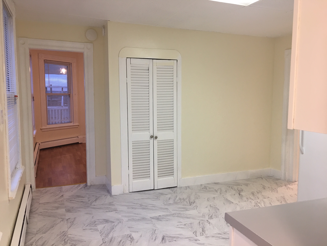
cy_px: 123
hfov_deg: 61.7
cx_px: 164
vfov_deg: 48.2
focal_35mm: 29
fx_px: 274
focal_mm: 4.15
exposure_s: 1/15
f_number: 2.2
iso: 25
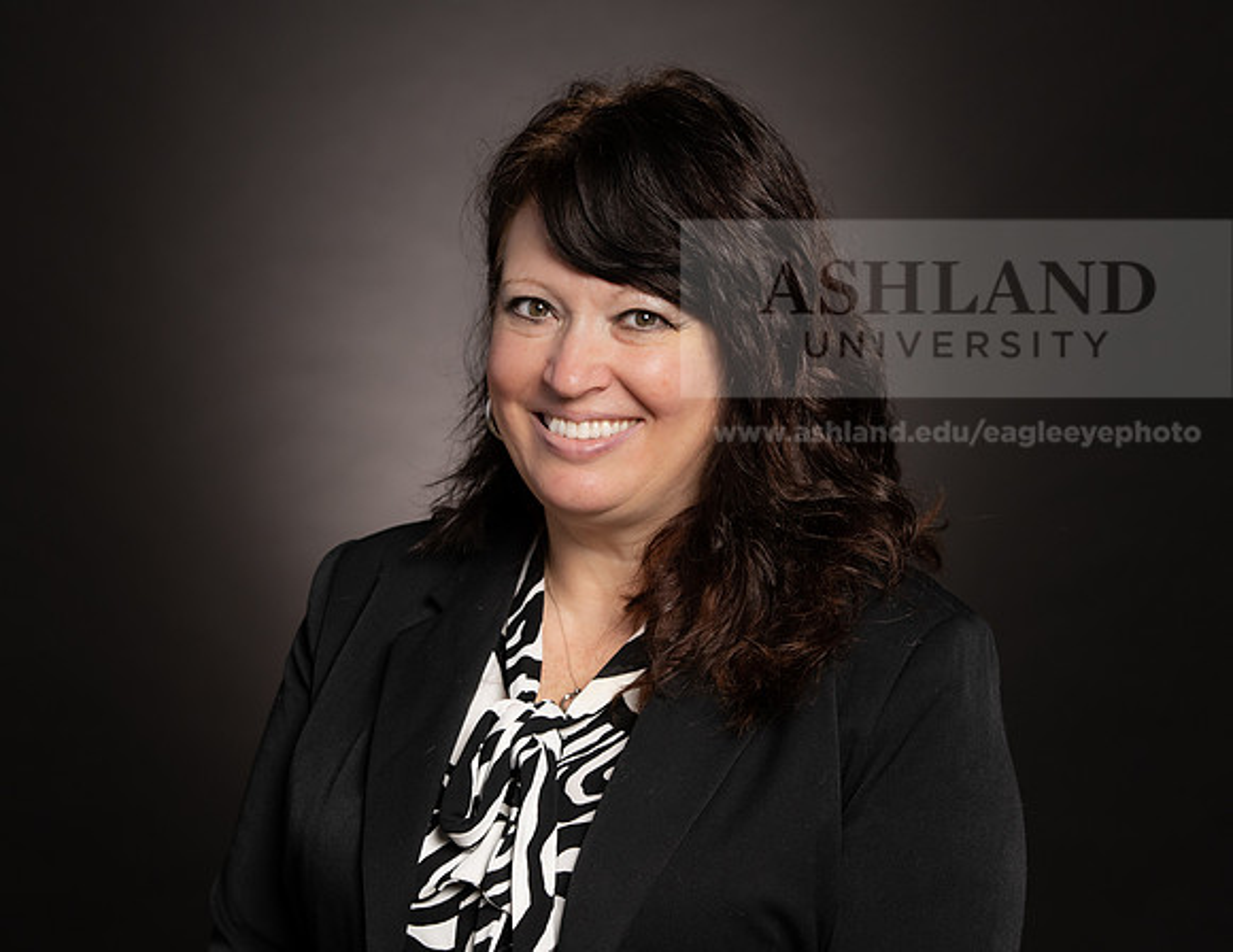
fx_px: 4531
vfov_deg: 12.0
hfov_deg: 15.5
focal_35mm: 126
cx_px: 575
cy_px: 503
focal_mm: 105
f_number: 6.3
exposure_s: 1/200
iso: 400
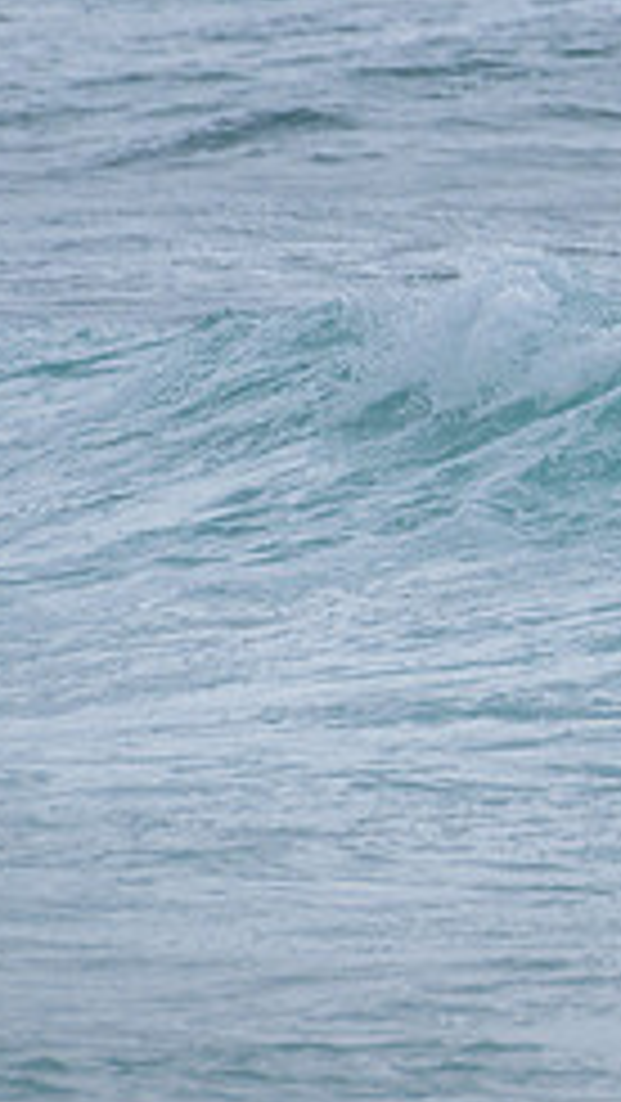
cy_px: 399
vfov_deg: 1.4
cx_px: 1501
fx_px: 44392
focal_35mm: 1518
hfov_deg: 0.8
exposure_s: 1/2000
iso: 800
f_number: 5.6
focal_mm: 500
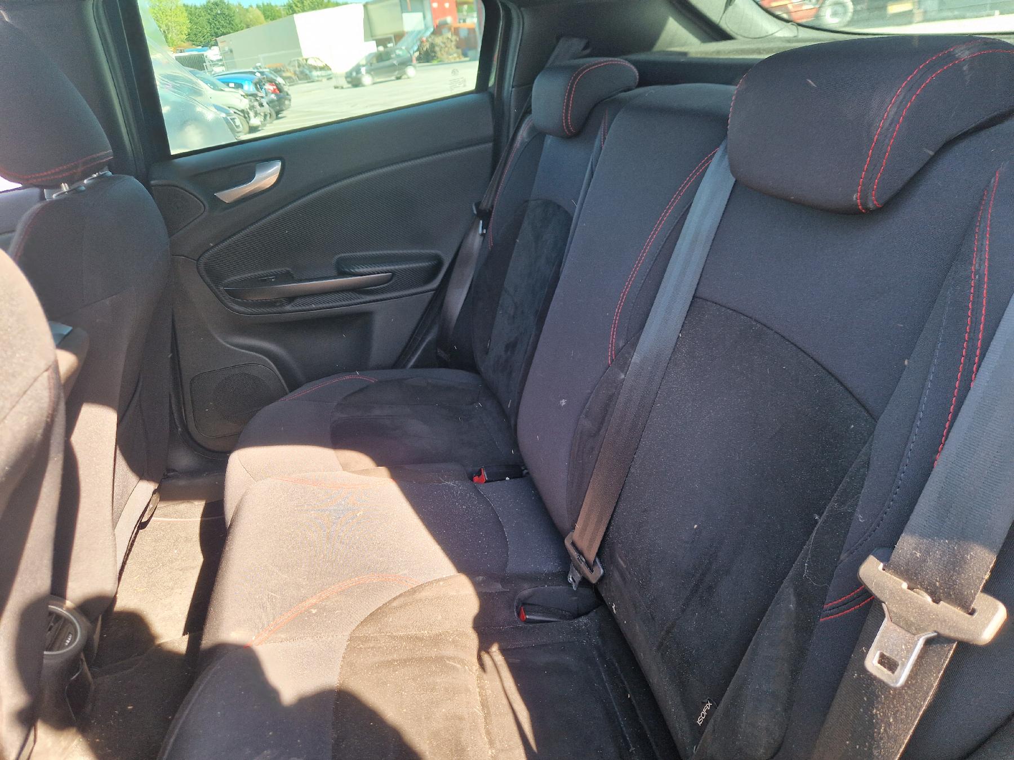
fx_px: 674
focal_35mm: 23
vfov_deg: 58.9
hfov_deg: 73.9
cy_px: 380
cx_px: 507
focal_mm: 5.4
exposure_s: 1/100
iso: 50
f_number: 1.8
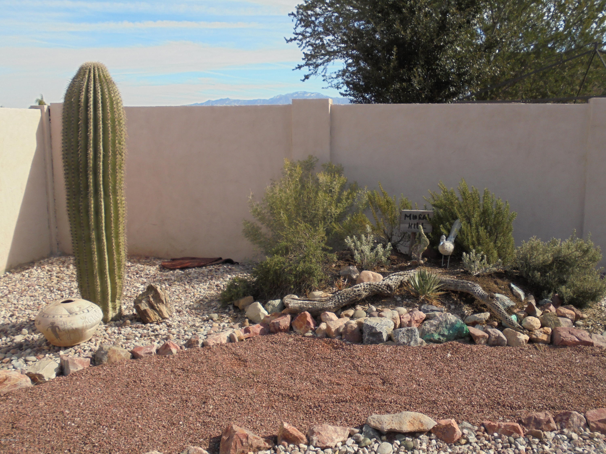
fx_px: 595
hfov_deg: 54.0
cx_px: 303
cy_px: 227
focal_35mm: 34
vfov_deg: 41.8
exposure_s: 1/640
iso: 100
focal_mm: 6.1
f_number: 4
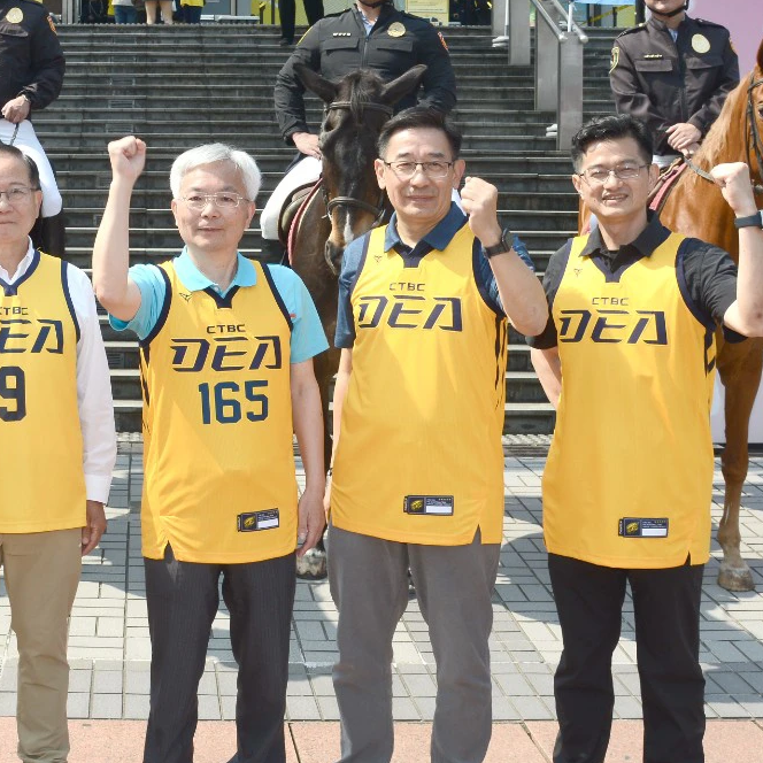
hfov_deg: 28.2
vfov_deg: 28.8
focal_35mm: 59
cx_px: 105
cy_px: 234
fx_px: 1471
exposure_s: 1/250
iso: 125
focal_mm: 24
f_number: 11
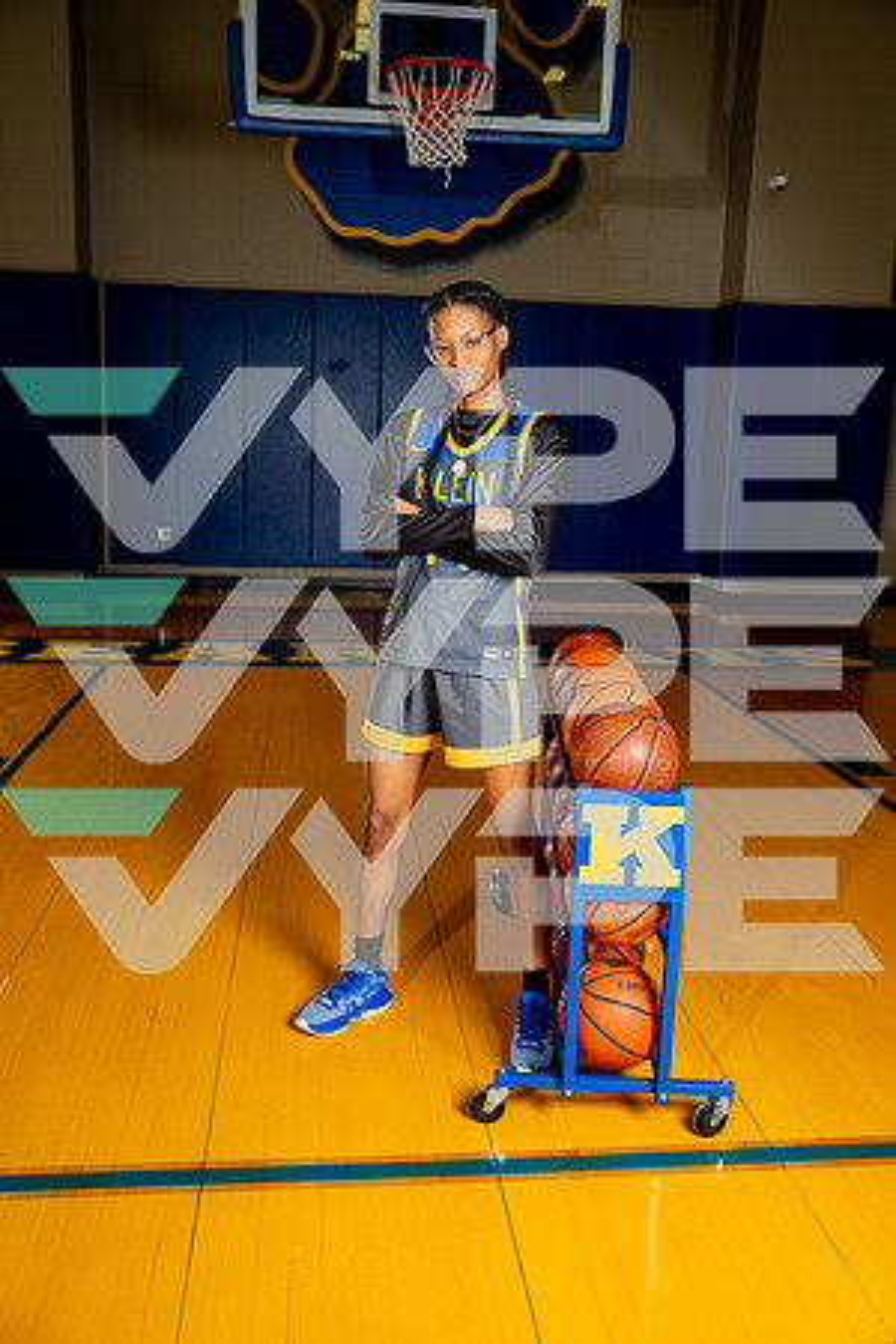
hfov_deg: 41.1
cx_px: 448
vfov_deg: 58.7
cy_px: 672
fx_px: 1195
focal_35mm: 32
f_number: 4
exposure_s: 1/250
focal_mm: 32
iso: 160
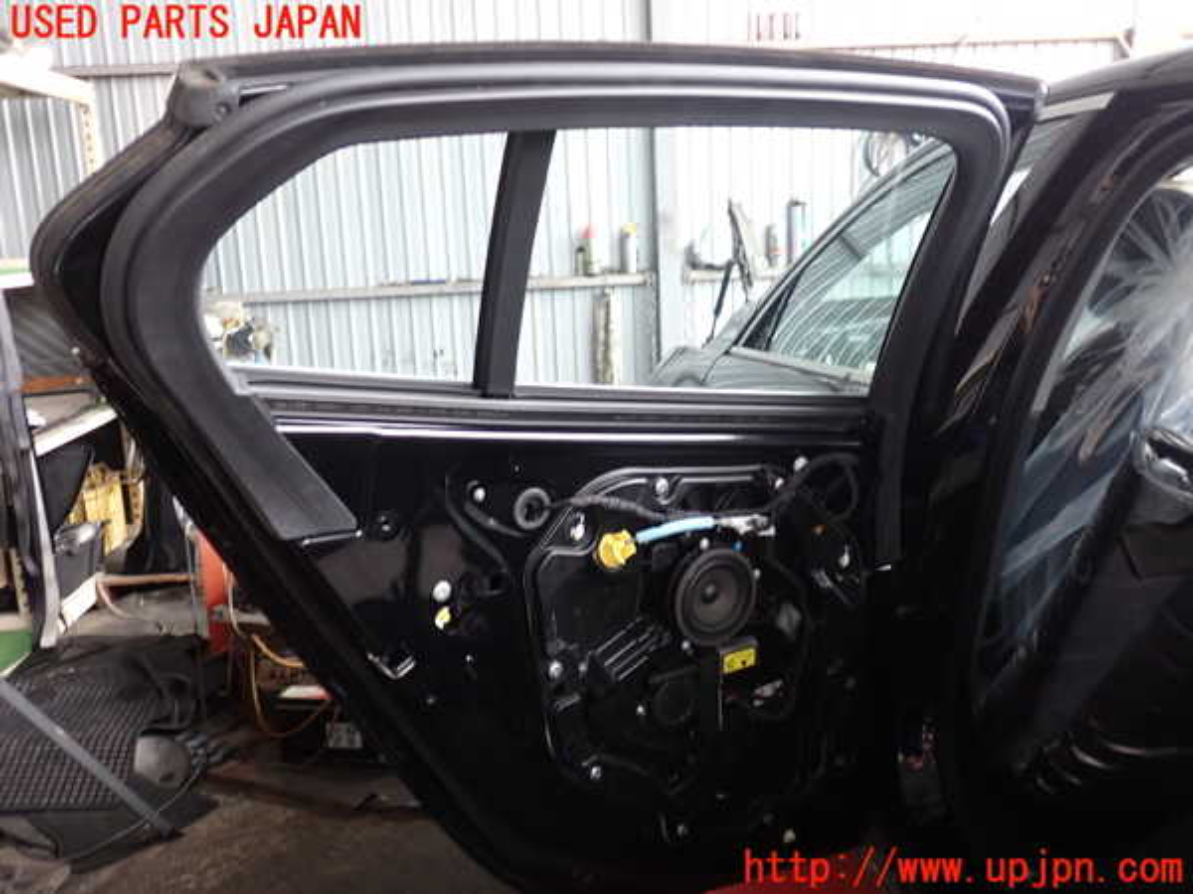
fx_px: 1103
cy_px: 447
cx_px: 596
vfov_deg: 44.2
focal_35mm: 32
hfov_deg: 56.8
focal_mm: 5.79
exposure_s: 1/30
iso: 250
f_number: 2.4
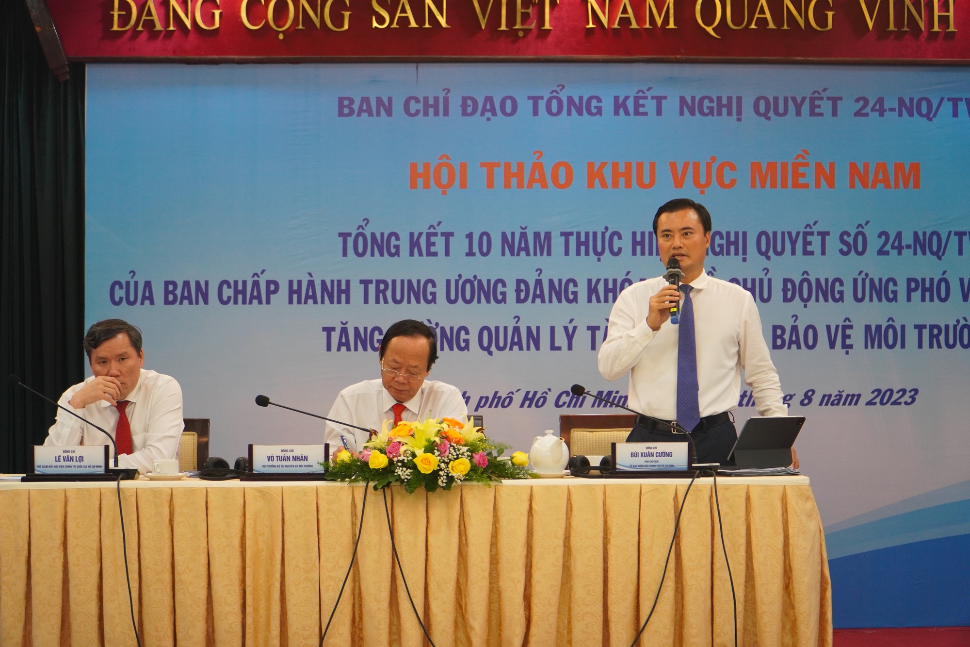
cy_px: 324
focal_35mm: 92
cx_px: 485
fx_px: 2465
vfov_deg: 14.9
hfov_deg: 22.3
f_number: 4
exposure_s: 1/100
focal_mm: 61
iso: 800
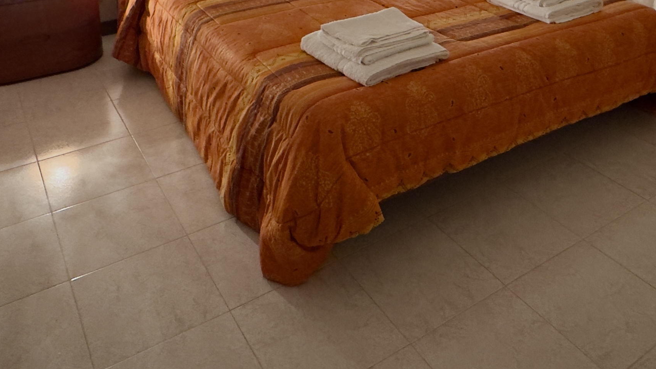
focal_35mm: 33
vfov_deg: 29.4
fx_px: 574
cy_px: -99
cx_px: 283
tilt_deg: -14.8
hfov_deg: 59.3
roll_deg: -0.1
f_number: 2.2
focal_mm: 2.22
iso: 640
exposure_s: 1/50
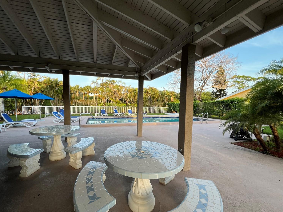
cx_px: 133
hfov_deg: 102.0
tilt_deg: -3.8
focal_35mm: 14
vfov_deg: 85.6
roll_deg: -0.6
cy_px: 113
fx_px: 114
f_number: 1.8
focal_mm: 1.57
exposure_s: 1/196
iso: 32
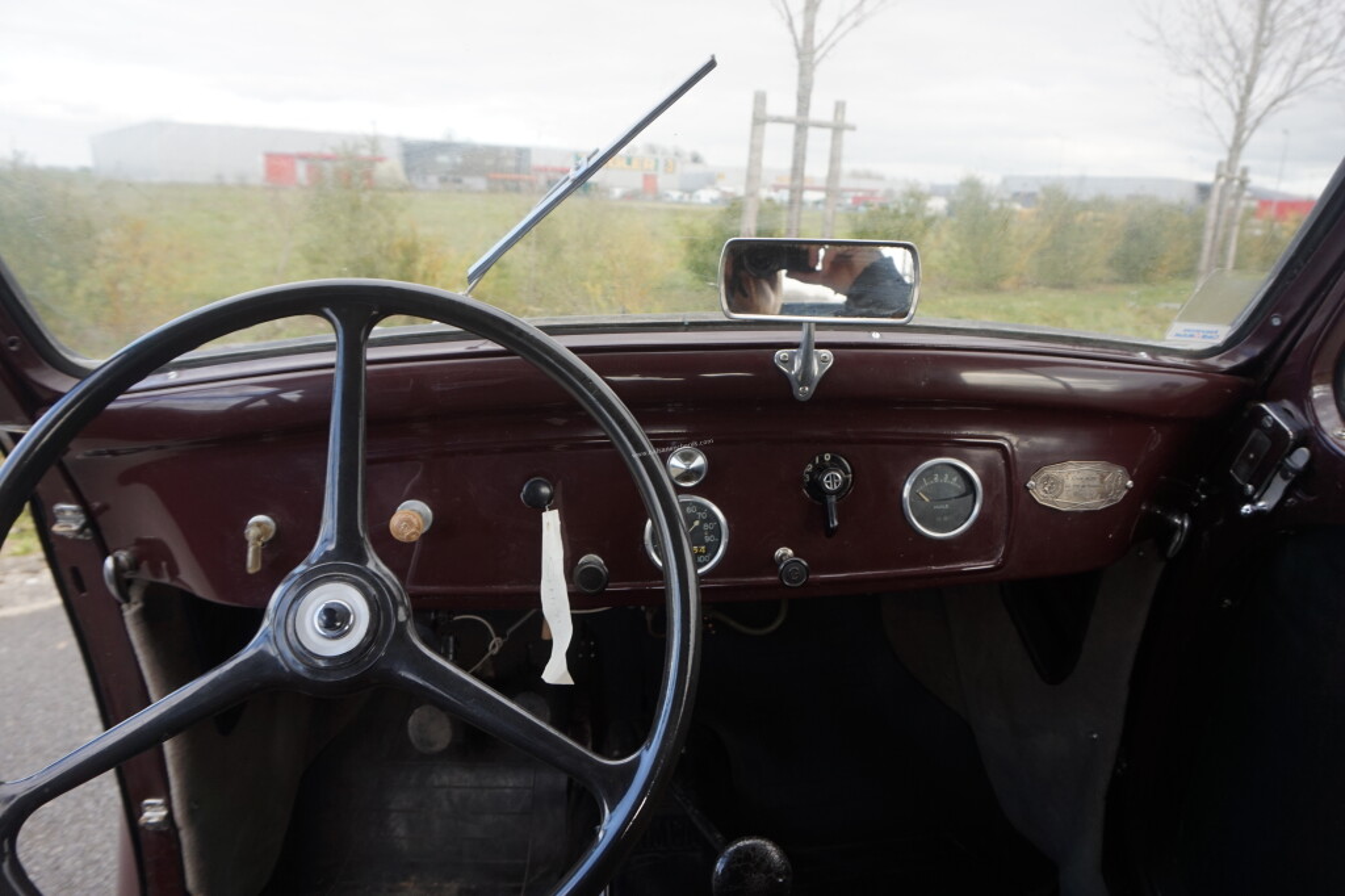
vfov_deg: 53.1
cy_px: 448
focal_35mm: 24
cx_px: 672
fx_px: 896
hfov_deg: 73.8
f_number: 5.6
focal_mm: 16
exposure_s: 1/80
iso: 100
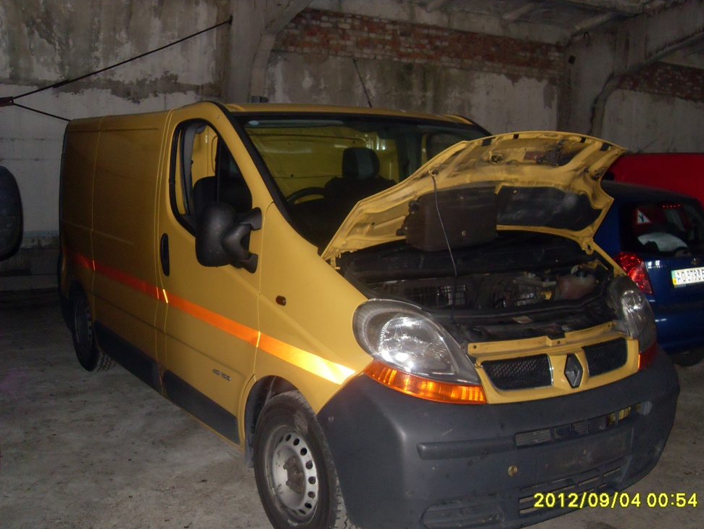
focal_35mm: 39
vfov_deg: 36.8
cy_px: 276
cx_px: 370
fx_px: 793
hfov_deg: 47.8
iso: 200
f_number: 2.8
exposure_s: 1/45
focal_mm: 6.3
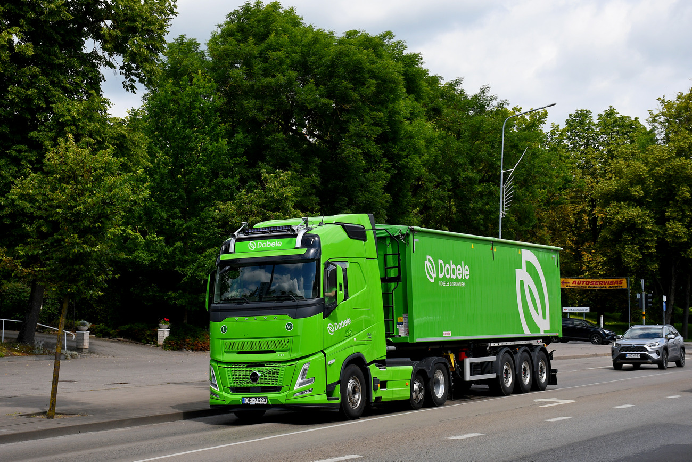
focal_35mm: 57
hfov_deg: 35.0
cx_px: 346
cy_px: 231
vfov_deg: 23.8
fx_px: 1096
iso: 200
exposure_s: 1/1000
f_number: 6.3
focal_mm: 38
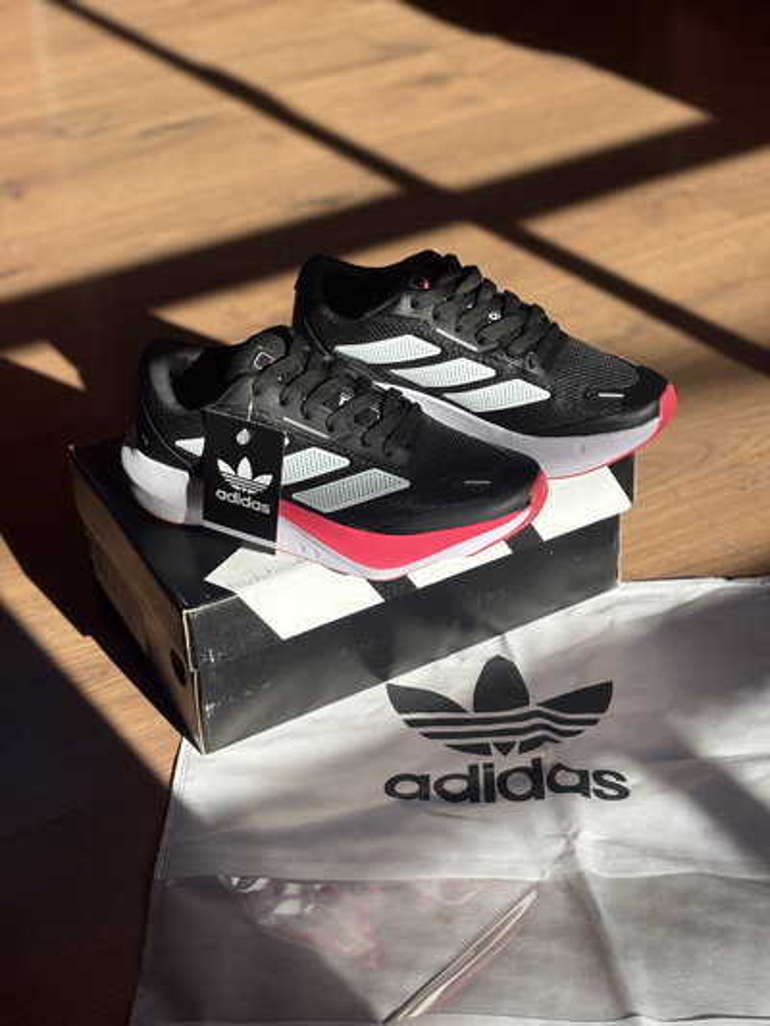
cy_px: 513
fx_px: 1542
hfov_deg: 28.0
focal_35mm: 52
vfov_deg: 36.8
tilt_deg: -35.1
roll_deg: +2.8
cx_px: 385
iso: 50
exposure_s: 1/2994
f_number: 1.6
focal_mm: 5.96
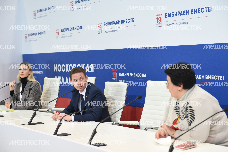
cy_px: 76
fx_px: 443
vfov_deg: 19.4
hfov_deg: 28.9
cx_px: 114
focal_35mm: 70
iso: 9000
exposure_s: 1/320
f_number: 4.5
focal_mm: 70
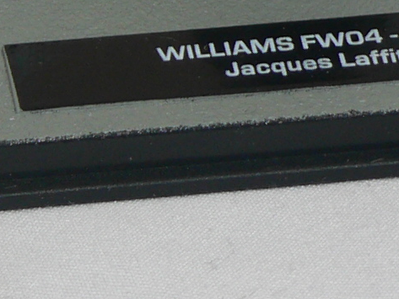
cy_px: -140
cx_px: -158
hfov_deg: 3.9
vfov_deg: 3.0
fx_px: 5799
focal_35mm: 503
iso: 80
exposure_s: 1/60
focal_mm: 15.5
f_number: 3.2
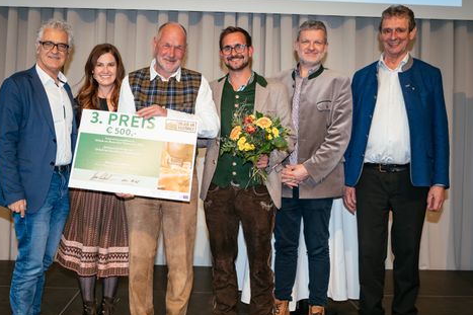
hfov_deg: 54.9
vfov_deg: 38.2
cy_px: 169
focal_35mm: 35
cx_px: 219
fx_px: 455
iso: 400
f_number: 2.8
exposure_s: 1/160
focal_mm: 31.6
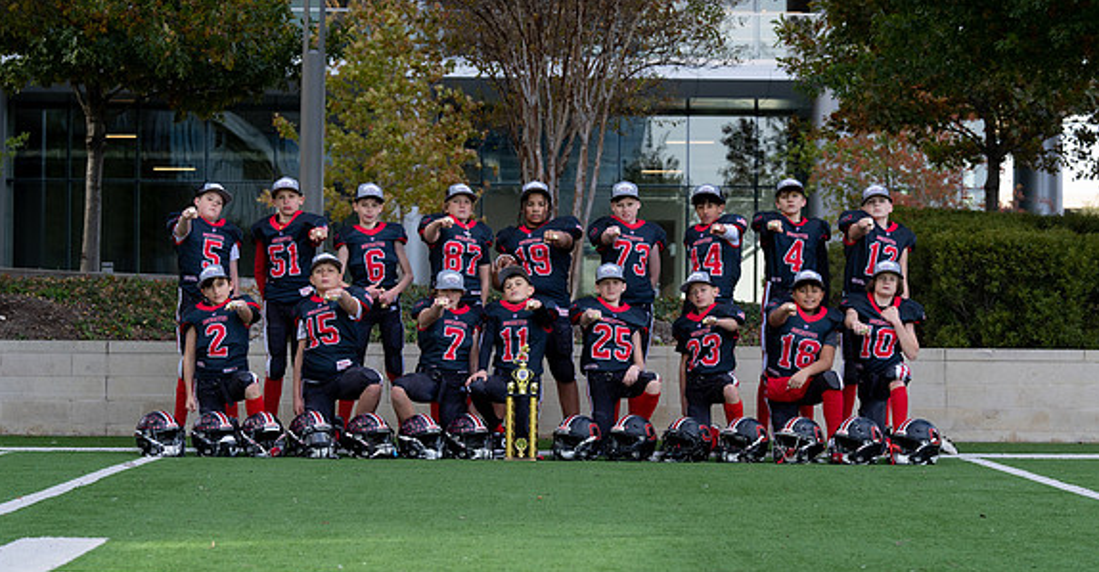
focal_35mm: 88
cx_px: 557
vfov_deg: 13.0
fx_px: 2520
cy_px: 283
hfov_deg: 24.6
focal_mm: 70
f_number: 4.5
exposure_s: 1/500
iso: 250
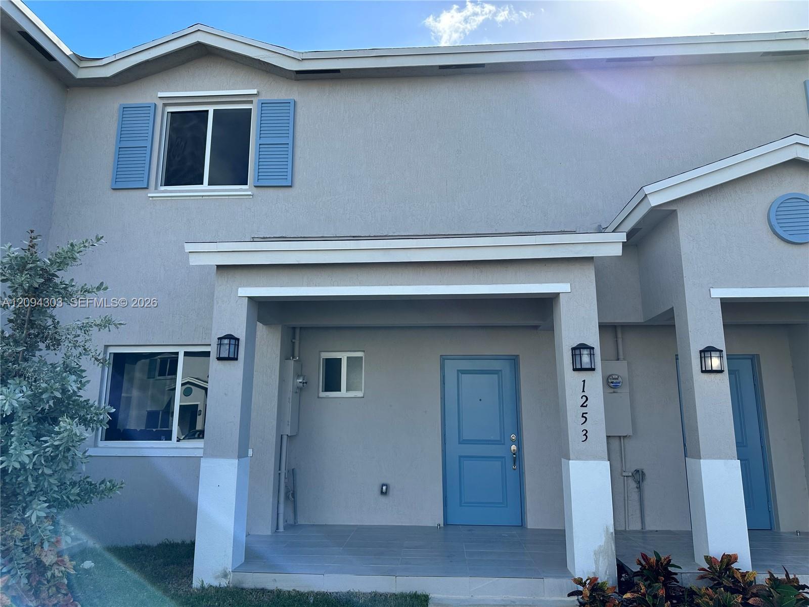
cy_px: 304
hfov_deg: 71.6
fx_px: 561
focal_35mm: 24
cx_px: 404
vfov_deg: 56.8
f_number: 1.78
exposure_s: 1/2660
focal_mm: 6.86
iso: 80
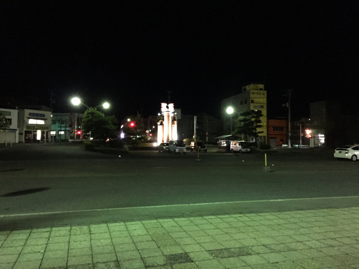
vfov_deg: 48.2
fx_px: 301
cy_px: 134
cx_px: 180
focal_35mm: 29
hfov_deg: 61.7
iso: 1250
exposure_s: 1/15
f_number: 2.2
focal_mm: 4.15
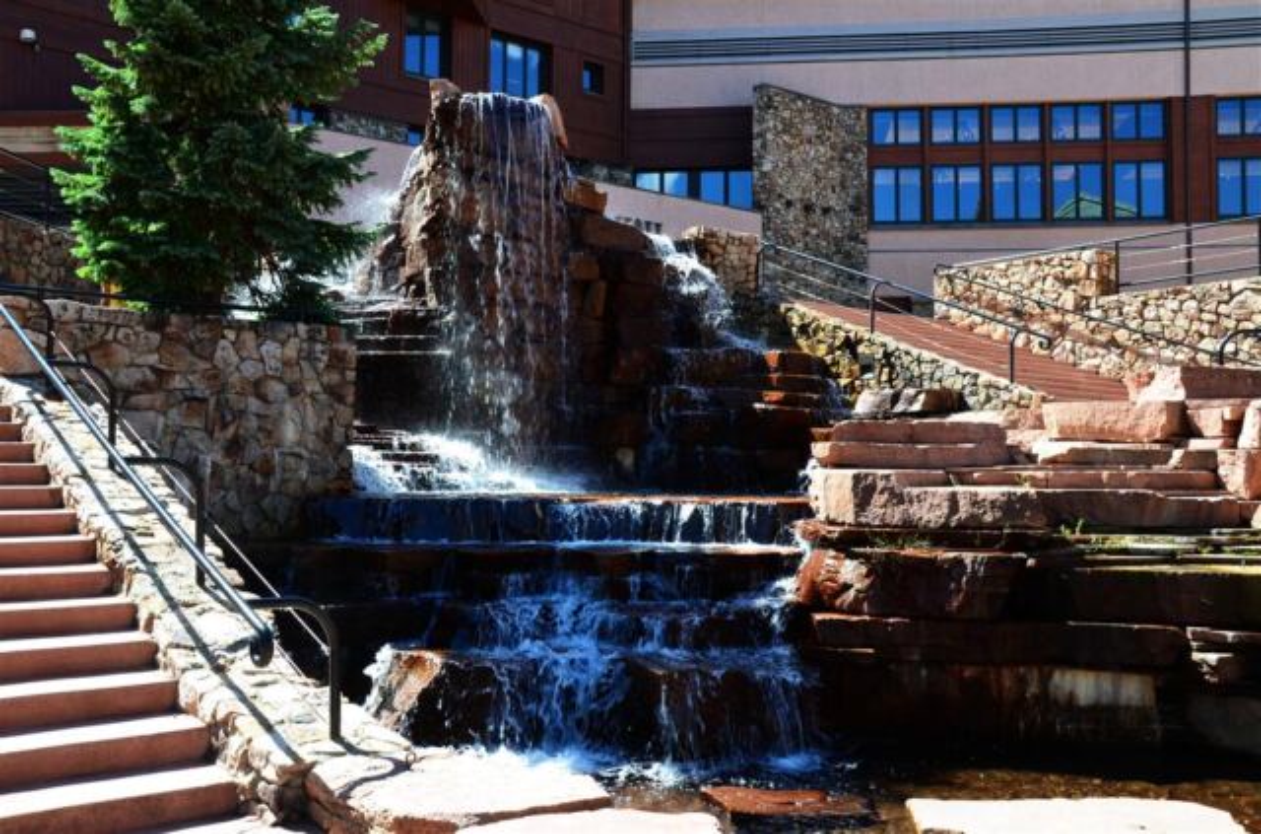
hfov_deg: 57.4
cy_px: 417
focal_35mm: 33
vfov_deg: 39.7
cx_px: 630
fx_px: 1153
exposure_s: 1/100
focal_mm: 22
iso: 200
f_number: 11
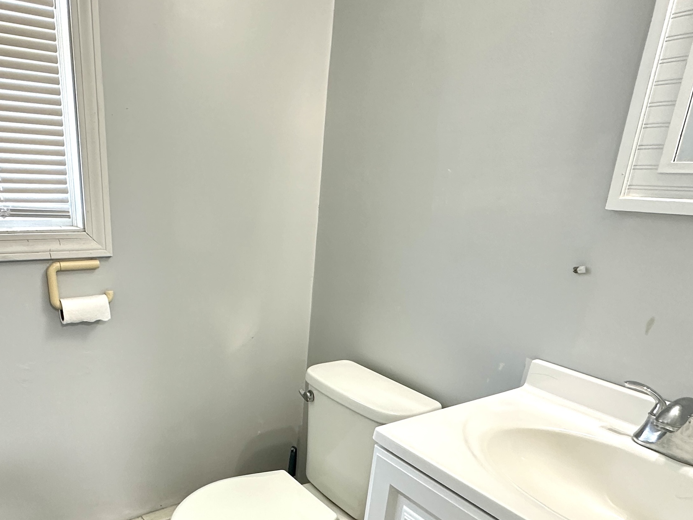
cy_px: 357
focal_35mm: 26
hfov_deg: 66.0
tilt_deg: -19.7
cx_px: 250
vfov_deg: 51.8
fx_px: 521
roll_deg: -1.9
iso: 250
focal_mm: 2.22
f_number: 2.2
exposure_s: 1/60
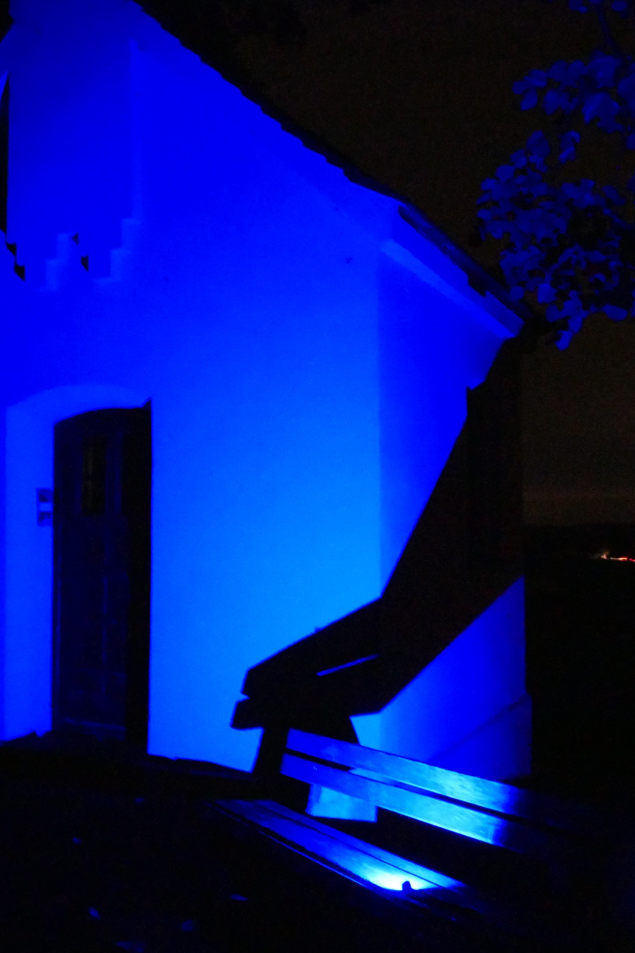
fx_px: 1032
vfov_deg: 49.6
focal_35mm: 39
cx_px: 199
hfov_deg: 33.8
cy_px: 475
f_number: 11
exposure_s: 5
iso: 6400
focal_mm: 14
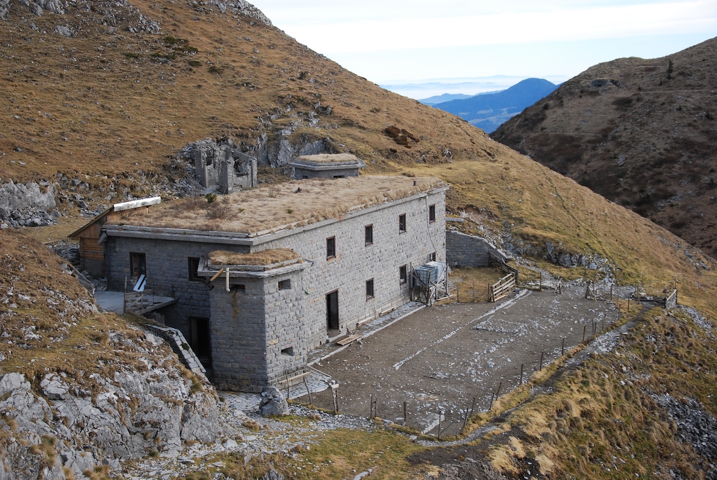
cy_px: 240
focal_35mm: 51
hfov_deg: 38.8
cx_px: 358
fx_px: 1017
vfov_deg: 26.6
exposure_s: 1/500
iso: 200
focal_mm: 34
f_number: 4.5
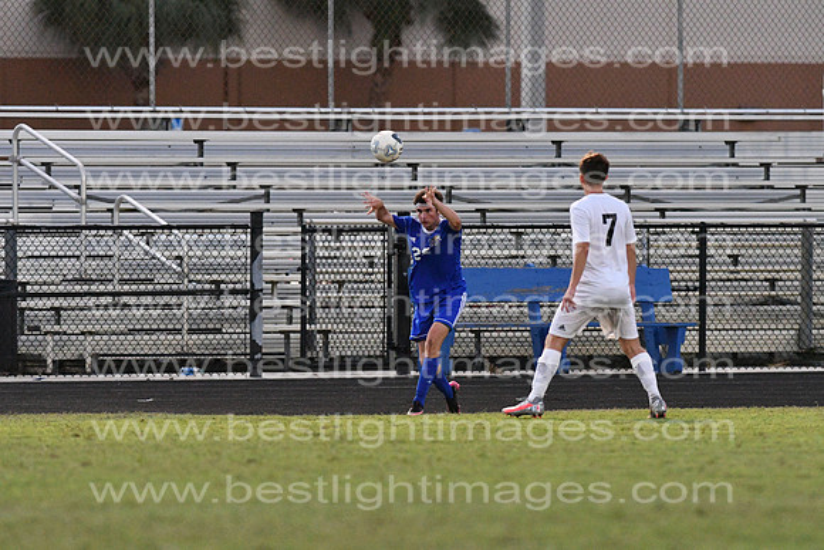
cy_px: 275
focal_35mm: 450
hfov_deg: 4.6
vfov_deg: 3.1
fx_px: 10302
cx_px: 412
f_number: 4
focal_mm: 300
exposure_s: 1/800
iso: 8000
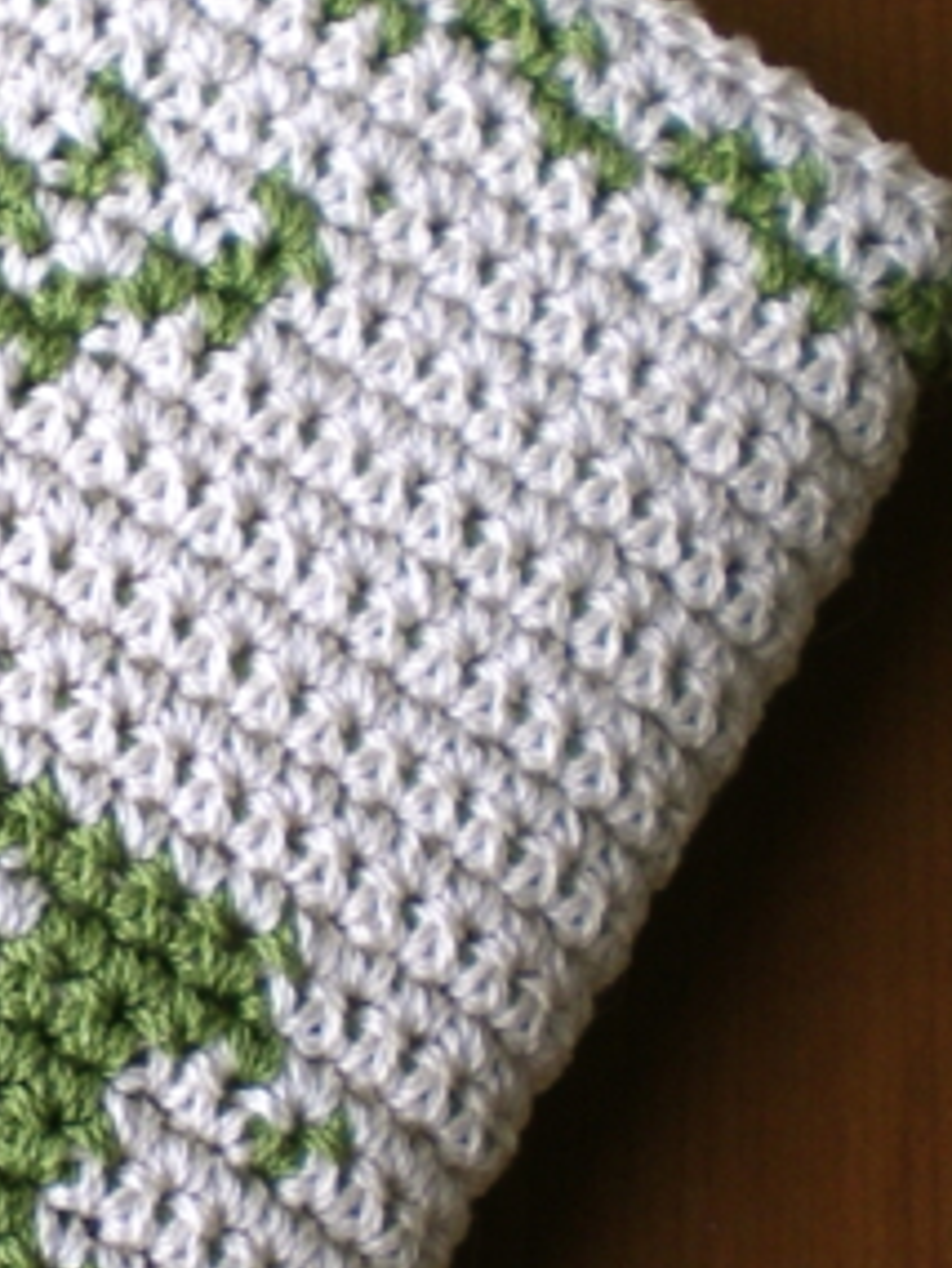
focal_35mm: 101
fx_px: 3701
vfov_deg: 19.4
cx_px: -280
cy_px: 810
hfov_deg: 14.1
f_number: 3.1
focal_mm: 6.3
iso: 100
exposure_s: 1/50
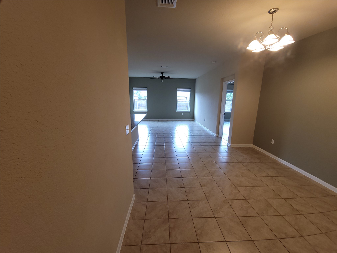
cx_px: 168
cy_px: 126
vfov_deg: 89.9
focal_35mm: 13
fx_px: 127
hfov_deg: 106.2
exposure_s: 1/30
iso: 100
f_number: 2.2
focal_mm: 2.2
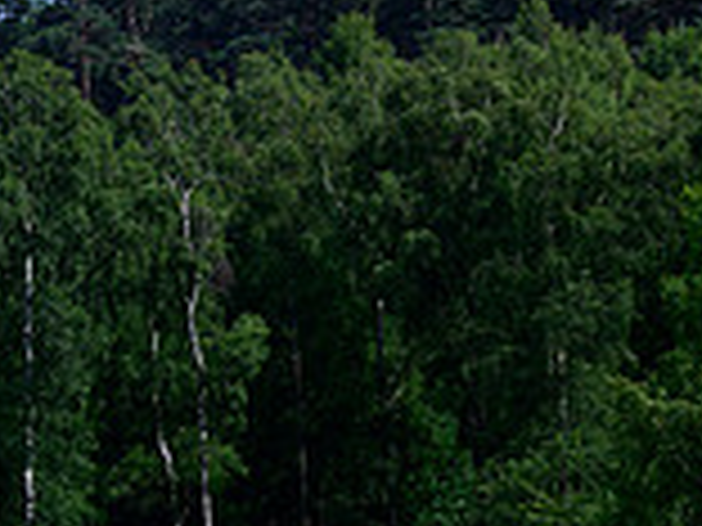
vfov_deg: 2.9
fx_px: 10505
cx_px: -450
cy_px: 681
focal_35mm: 518
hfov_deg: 3.8
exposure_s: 1/5000
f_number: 4.8
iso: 800
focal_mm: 145
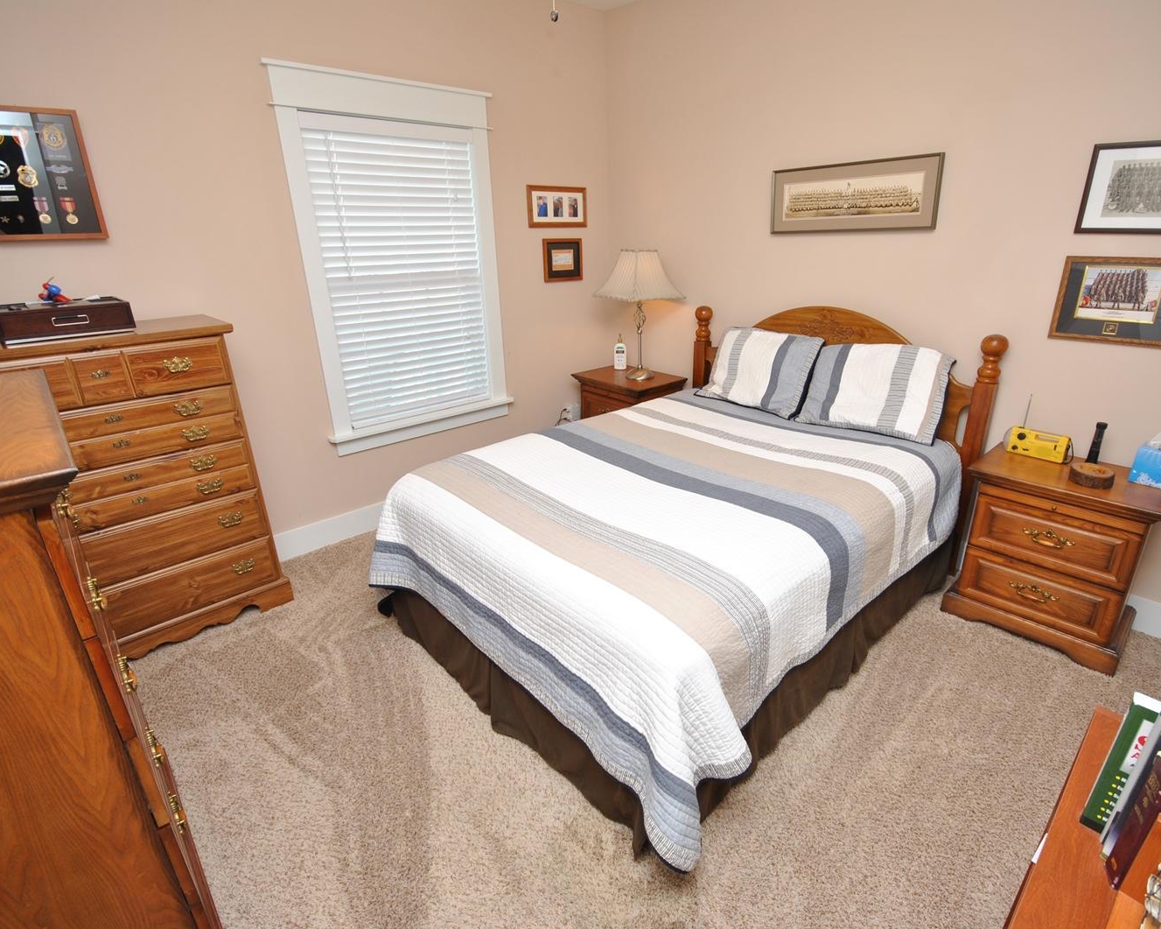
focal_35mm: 17
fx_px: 584
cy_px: 468
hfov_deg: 89.5
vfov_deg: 77.0
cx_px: 619
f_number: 5.6
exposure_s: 1/40
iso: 200
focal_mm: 10
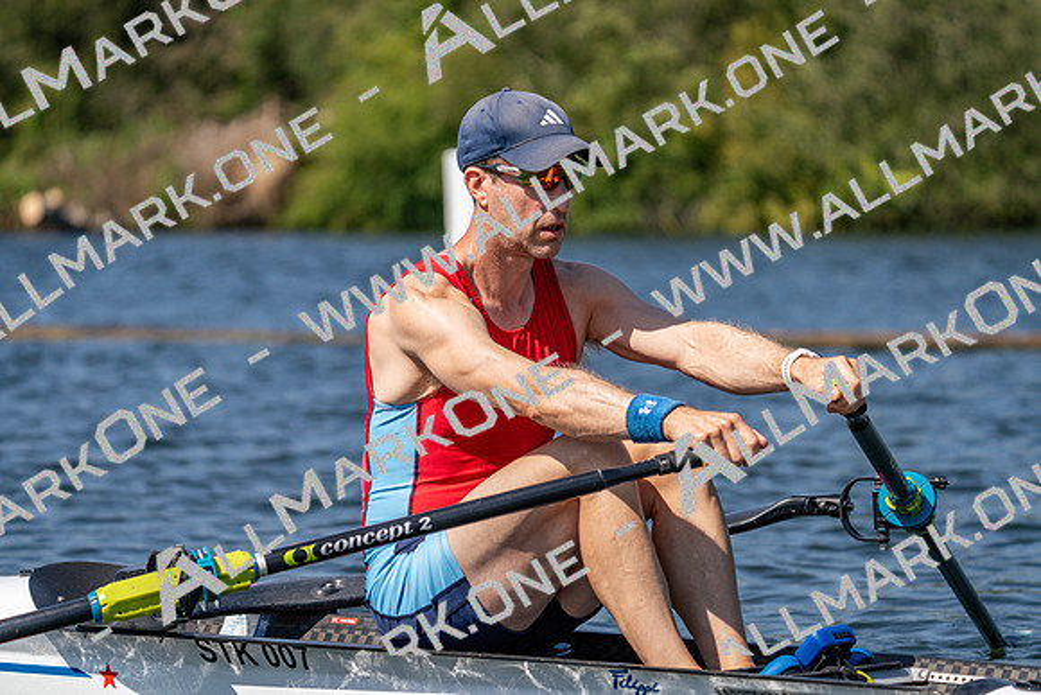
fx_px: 6305
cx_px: 520
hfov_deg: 9.4
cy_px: 348
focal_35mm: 218
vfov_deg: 6.3
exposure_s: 1/2000
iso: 200
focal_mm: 218
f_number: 5.6
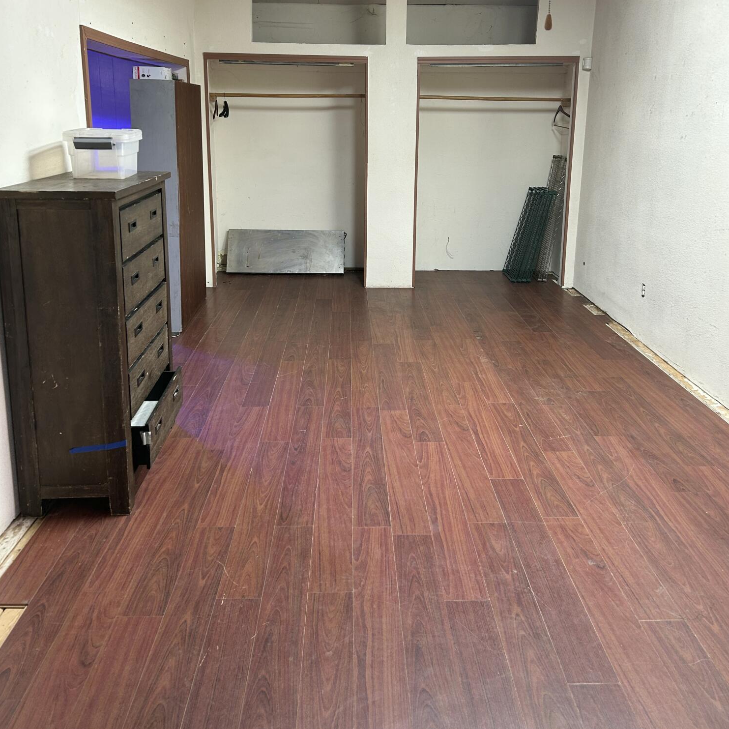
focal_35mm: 31
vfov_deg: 51.9
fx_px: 739
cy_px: 268
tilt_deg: -11.5
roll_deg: +0.3
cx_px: 367
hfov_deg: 52.5
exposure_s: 1/60
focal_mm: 5.7
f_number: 1.5
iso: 64
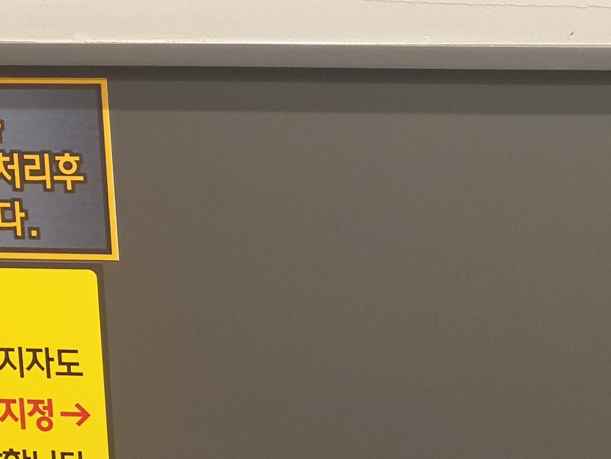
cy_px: 315
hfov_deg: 23.1
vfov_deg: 17.9
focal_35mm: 82
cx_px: 566
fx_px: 1448
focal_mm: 4.3
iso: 320
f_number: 1.5
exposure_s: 1/20
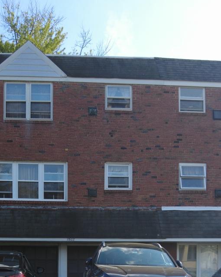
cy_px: 274
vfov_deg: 35.9
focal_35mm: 47
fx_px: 384
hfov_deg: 31.9
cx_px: 76
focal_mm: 4.4
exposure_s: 1/500
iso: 100
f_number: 1.8
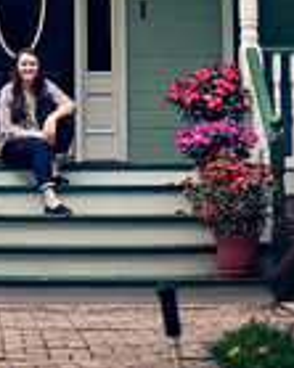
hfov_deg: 10.1
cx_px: 41
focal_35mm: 152
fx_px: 1655
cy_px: -225
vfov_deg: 12.0
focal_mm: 50
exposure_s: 1/250
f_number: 1.4
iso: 200
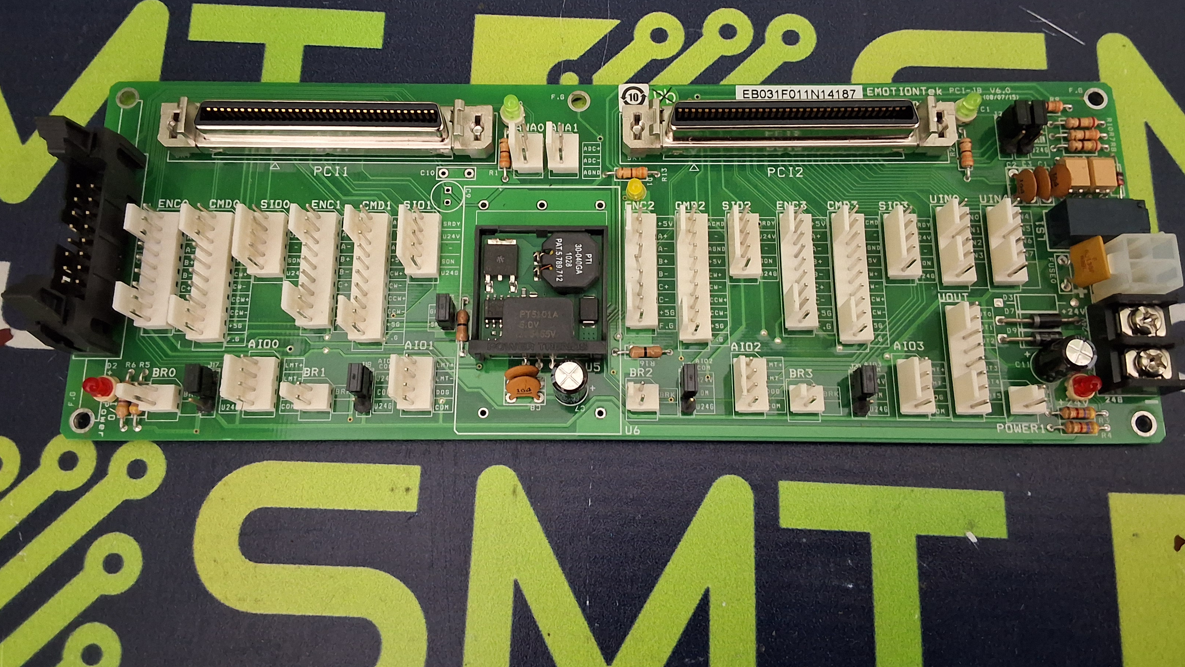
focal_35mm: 31
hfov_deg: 62.6
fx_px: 974
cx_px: 588
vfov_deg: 37.7
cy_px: 271
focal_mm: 2.91
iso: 320
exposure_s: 1/24
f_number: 1.9
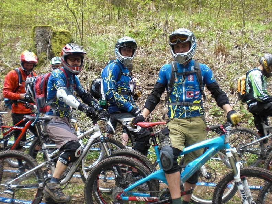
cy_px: 102
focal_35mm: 38
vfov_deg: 37.7
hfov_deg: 49.0
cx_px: 136
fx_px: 299
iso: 64
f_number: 3.1
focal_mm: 6.3
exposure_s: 1/125
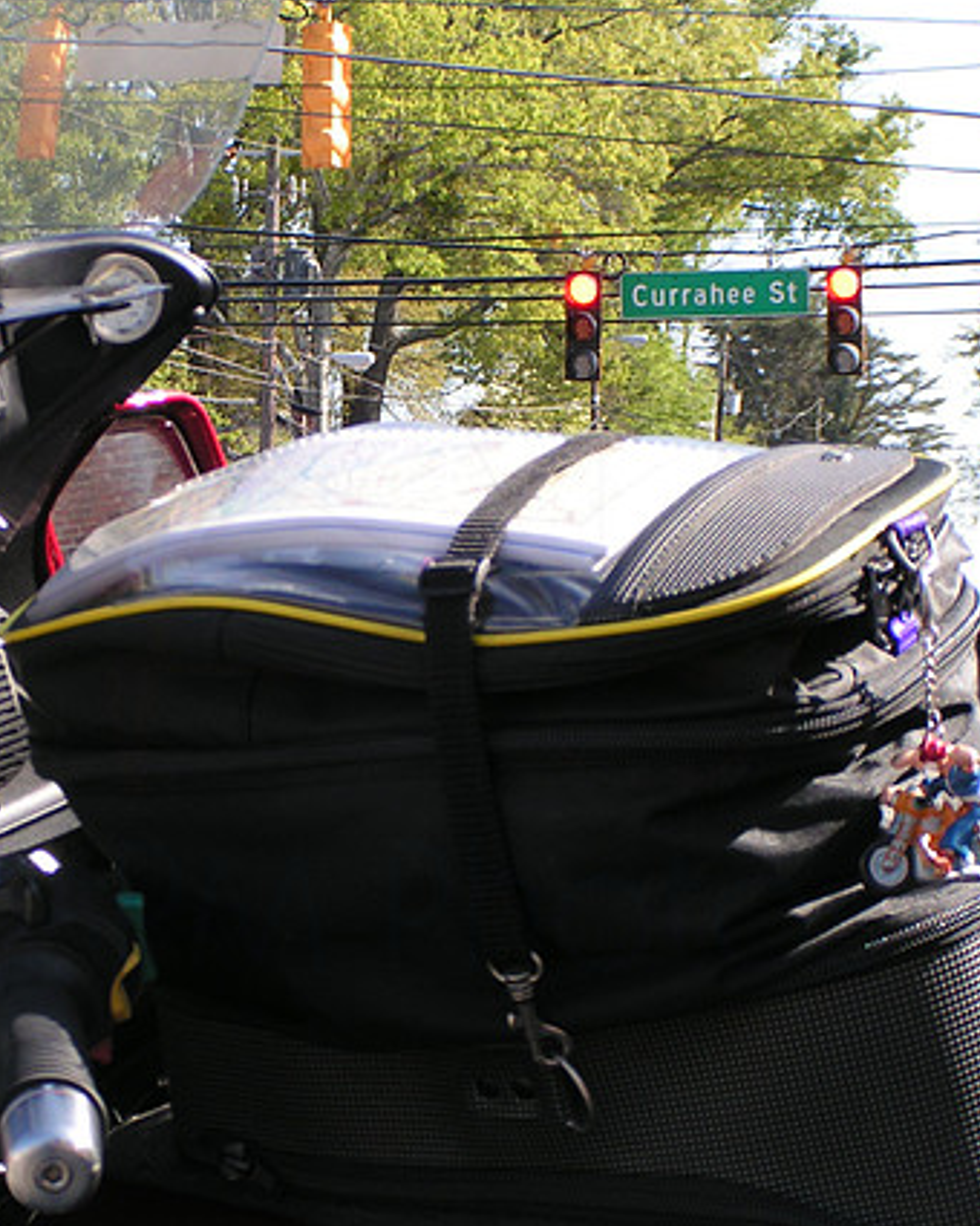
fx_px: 4786
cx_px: 360
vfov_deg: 14.6
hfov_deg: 11.7
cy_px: 607
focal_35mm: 132
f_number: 5
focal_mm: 15.2
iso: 50
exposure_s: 1/160
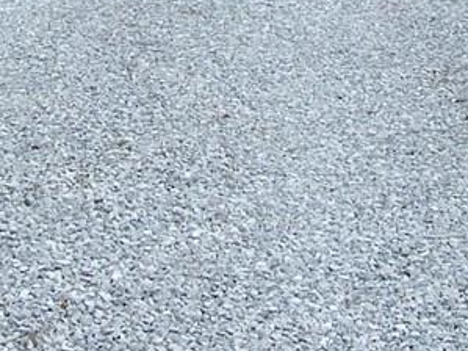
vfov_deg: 10.8
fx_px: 1757
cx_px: 175
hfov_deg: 15.2
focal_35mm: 130
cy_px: -243
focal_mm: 6.3
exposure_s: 1/350
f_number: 4
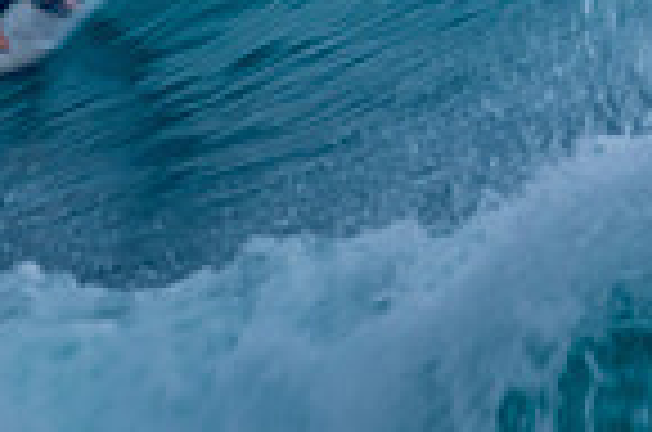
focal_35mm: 2990
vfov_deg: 0.5
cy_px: -124
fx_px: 54033
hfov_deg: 0.7
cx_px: 247
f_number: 13
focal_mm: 480
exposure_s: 1/40
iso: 100
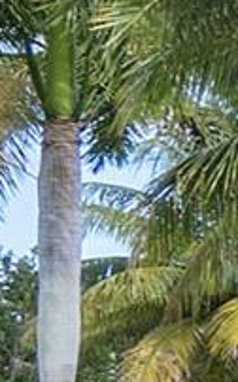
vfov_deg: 13.2
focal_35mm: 155
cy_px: 451
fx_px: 1611
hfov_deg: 4.3
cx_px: 1689
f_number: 11
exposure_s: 1/100
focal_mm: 10
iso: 100
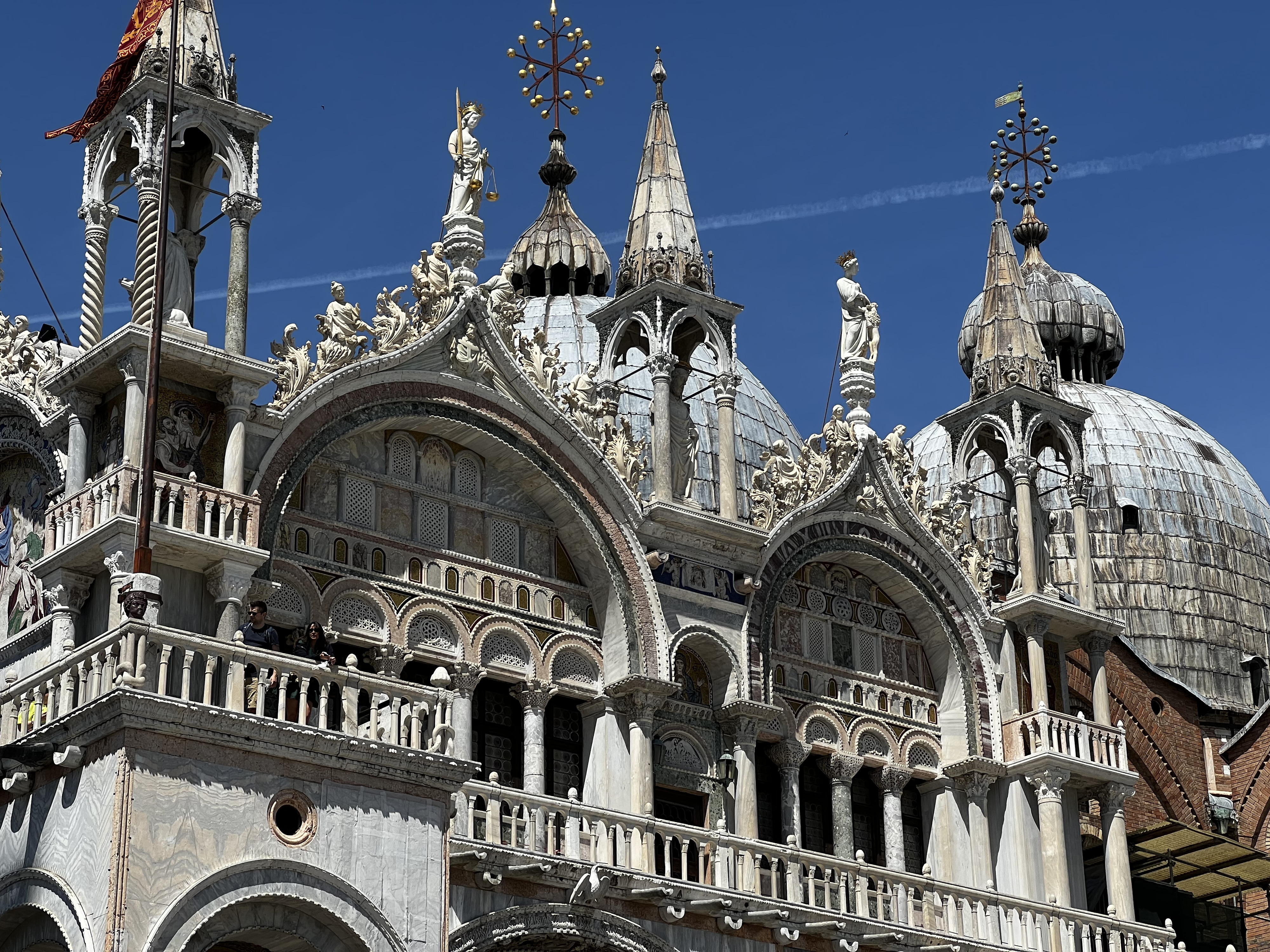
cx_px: 635
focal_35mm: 77
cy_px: 476
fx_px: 2825
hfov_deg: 25.3
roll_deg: +1.3
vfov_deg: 19.1
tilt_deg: +23.5
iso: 32
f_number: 2.8
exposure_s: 1/889
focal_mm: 9
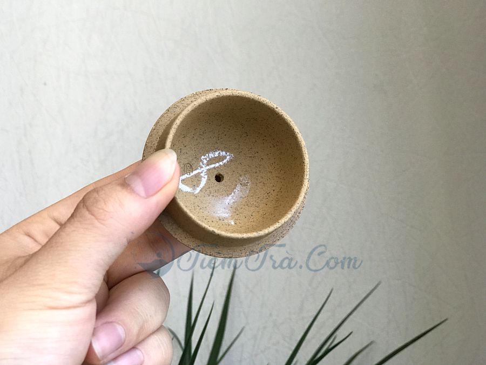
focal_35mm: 57
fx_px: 800
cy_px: 182
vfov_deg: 25.7
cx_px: 243
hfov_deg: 33.8
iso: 64
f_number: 2.8
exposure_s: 1/50
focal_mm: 6.6
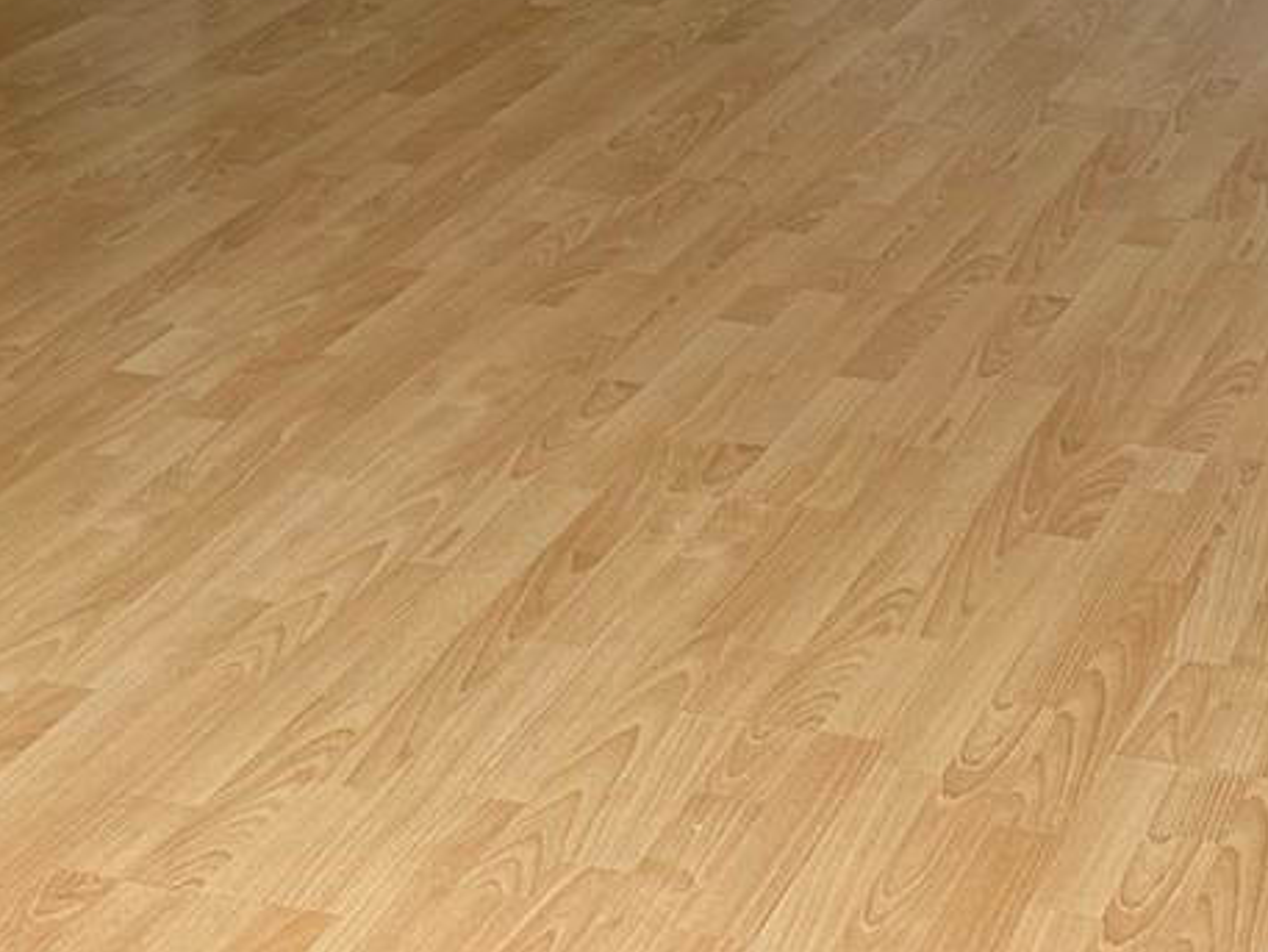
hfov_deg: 22.6
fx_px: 3078
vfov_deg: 16.5
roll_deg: -1.4
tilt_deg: -11.5
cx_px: 1168
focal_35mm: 84
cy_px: -333
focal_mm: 6.86
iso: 64
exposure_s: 1/188
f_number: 1.78
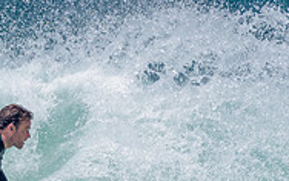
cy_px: 188
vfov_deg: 0.7
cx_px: -22
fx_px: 15211
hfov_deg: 1.1
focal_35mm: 1929
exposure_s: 1/2000
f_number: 5.6
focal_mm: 500
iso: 90
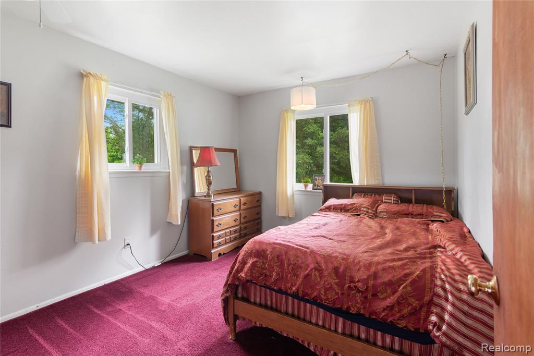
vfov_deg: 70.5
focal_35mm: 17
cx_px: 267
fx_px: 252
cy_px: 178
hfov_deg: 93.3
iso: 400
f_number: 9
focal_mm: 17
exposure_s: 1.3
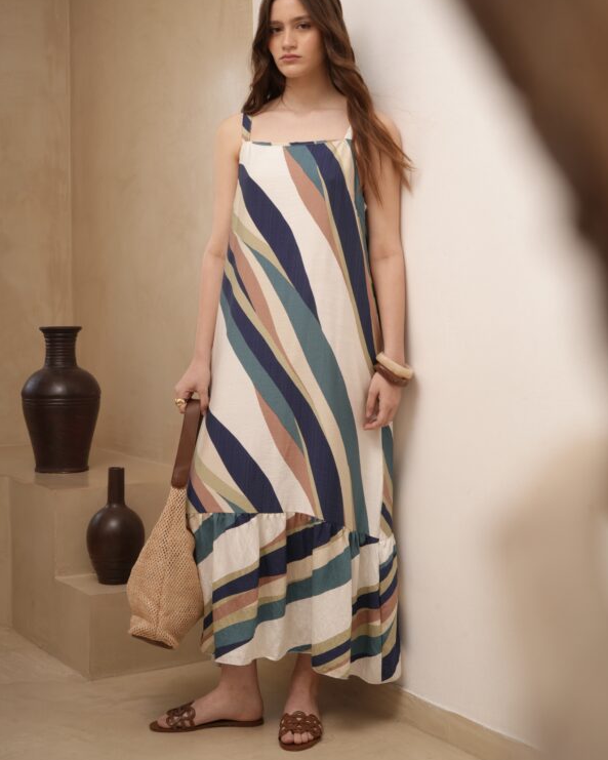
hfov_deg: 26.7
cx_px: 307
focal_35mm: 57
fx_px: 1282
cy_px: 318
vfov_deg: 32.9
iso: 640
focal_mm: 50
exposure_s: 1/125
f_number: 11
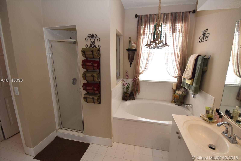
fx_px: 100
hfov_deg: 100.4
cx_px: 120
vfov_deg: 77.3
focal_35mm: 15
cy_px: 80
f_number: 5
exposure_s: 1/100
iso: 800
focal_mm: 10
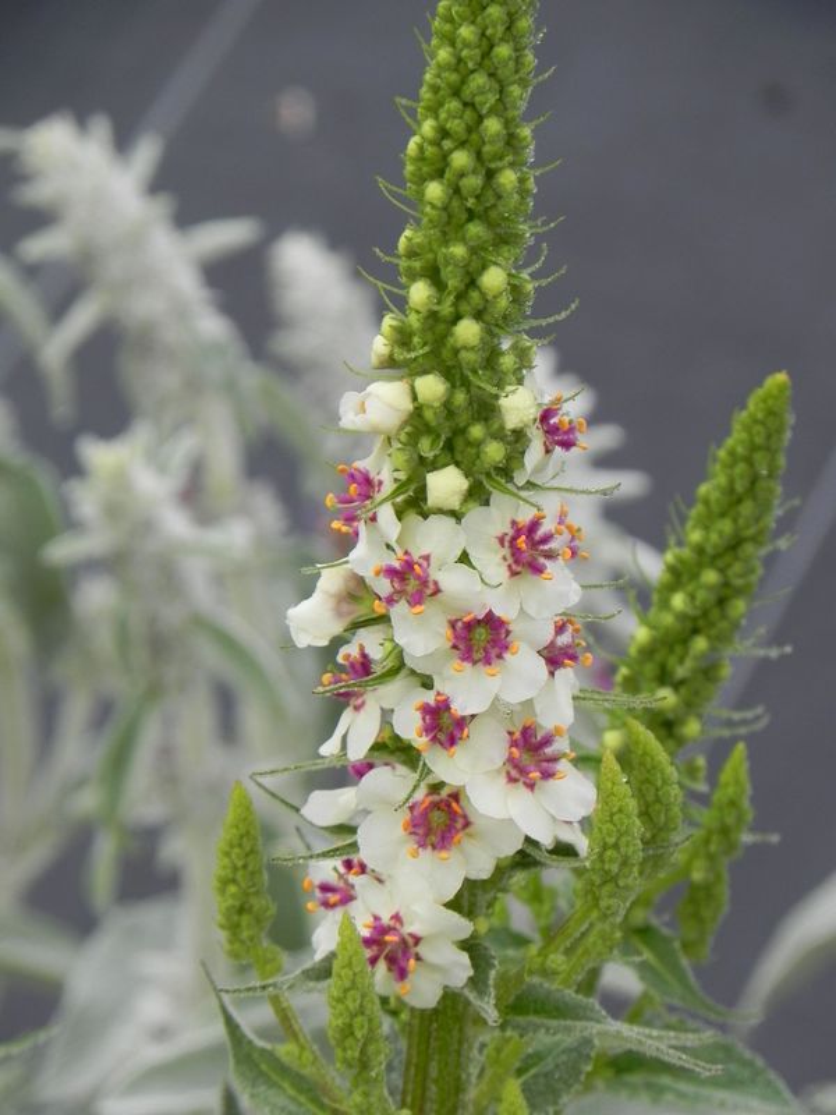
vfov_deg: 6.8
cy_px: 558
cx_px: 418
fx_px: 9370
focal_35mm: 291
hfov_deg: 5.1
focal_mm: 51.8
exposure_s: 1/125
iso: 160
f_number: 5
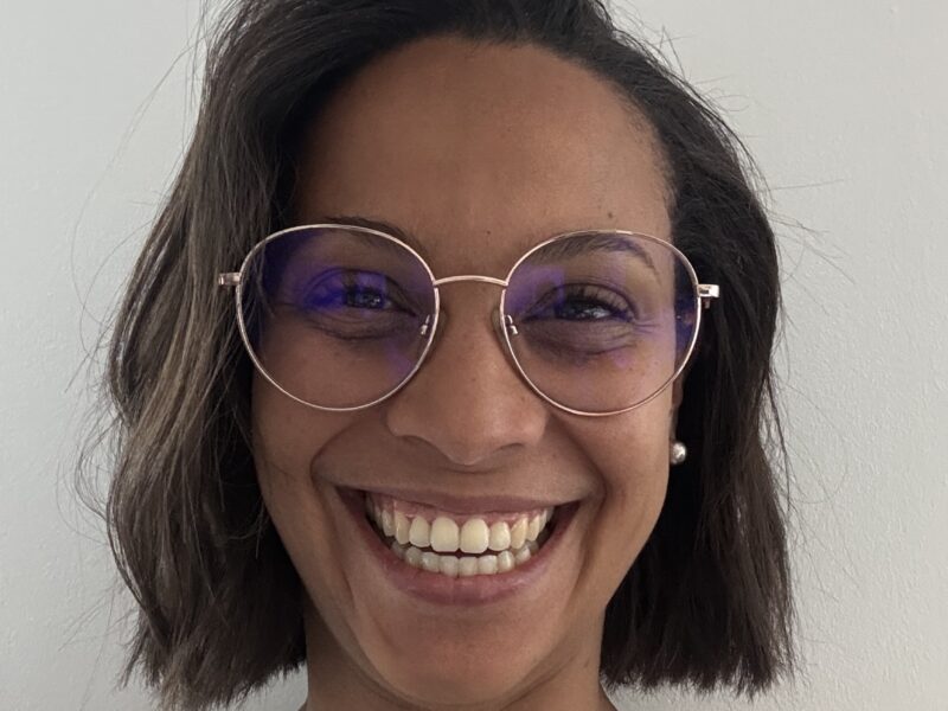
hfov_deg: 60.0
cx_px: 474
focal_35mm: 30
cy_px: 356
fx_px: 822
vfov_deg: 46.8
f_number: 1.9
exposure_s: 1/40
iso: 400
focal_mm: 2.69
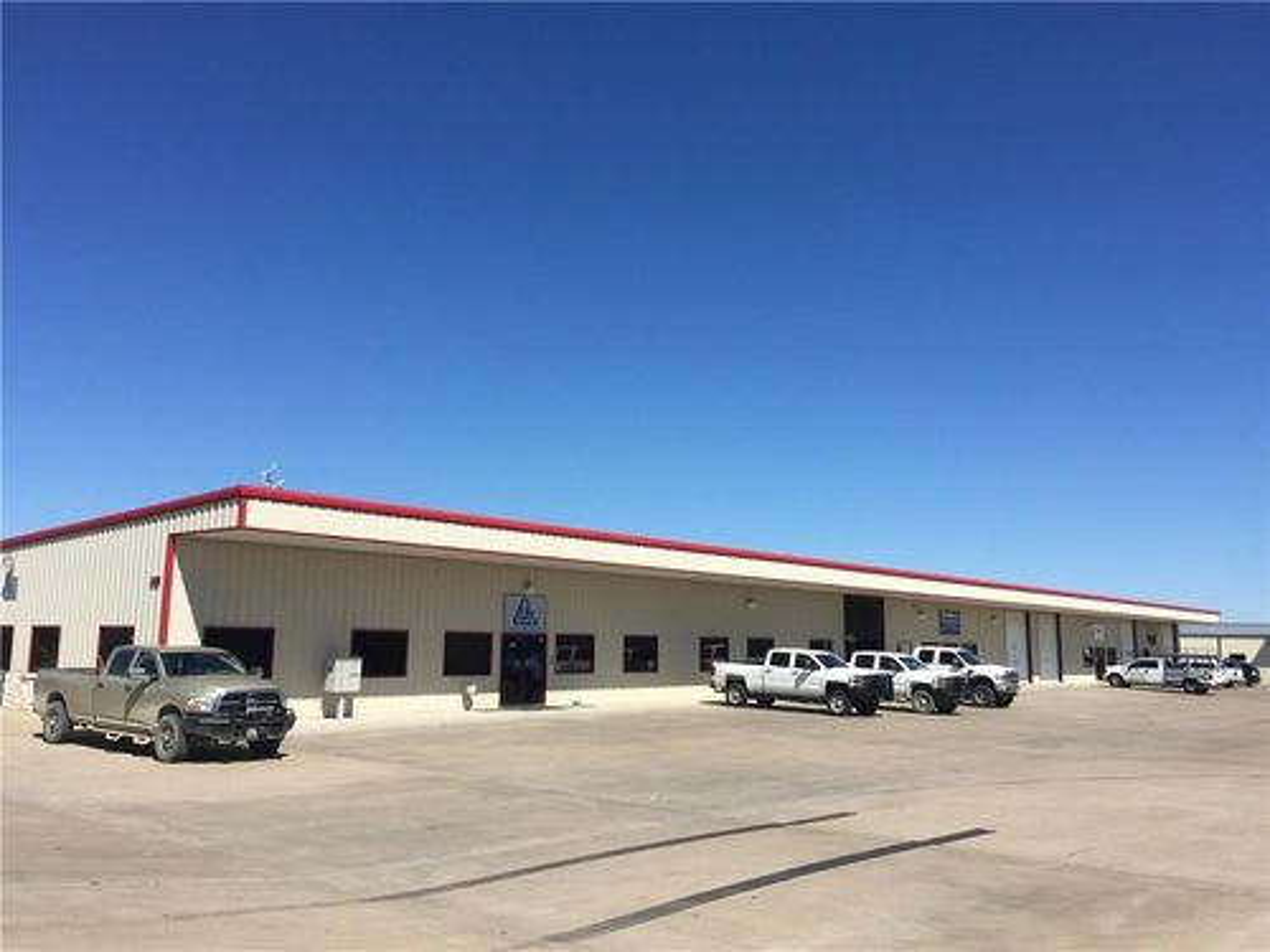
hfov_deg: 61.7
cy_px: 476
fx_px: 1064
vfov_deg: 48.2
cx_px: 635
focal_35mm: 29
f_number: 2.2
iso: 32
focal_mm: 4.15
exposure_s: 1/2825
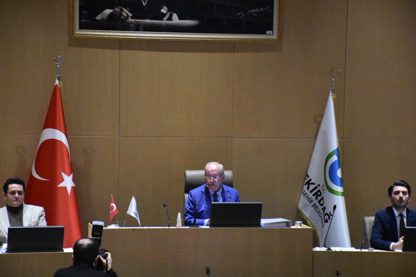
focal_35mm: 128
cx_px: 208
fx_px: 1473
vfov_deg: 10.7
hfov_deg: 16.1
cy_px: 138
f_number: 5.3
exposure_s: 1/125
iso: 12800
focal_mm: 85
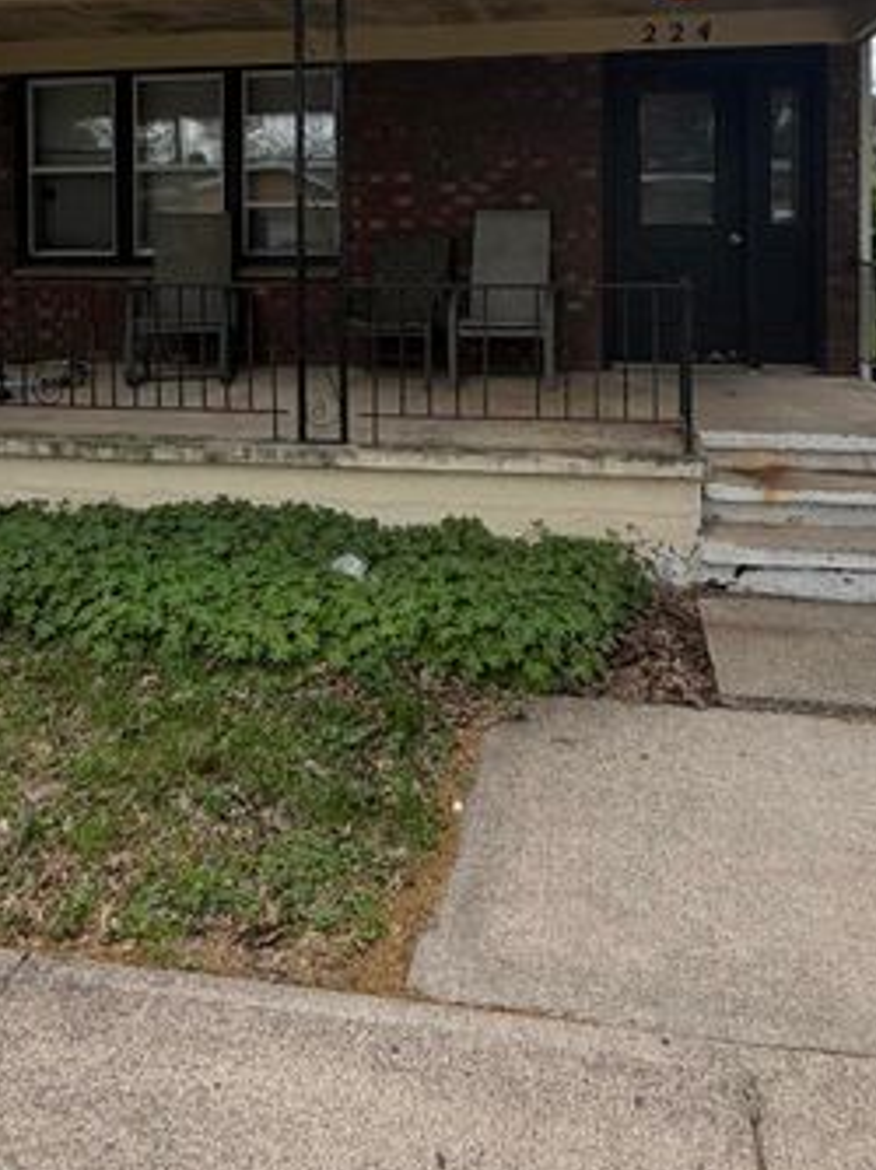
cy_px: 257
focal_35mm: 28
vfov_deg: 59.2
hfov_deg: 49.7
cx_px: 463
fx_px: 946
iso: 40
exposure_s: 1/559
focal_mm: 2.22
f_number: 2.2
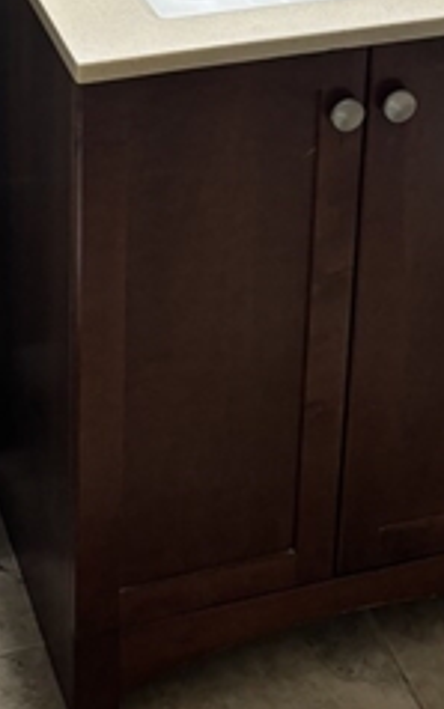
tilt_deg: -20.3
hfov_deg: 14.7
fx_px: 1721
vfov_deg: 21.4
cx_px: 125
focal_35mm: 89
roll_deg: -1.1
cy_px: -173
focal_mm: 5.96
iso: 80
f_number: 1.6
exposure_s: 1/60
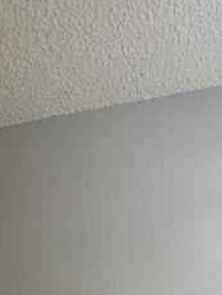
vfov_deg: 17.0
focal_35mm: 72
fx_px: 615
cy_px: 634
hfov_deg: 20.1
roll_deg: +1.2
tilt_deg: -6.4
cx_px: 197
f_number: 2.2
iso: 160
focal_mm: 2.22
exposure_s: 1/120
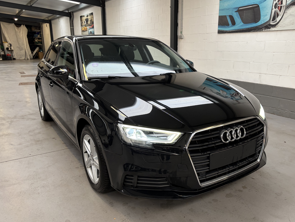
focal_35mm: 29
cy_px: 113
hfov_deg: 61.5
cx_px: 162
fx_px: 247
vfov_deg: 48.2
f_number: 1.6
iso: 100
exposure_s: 1/100
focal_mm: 5.96
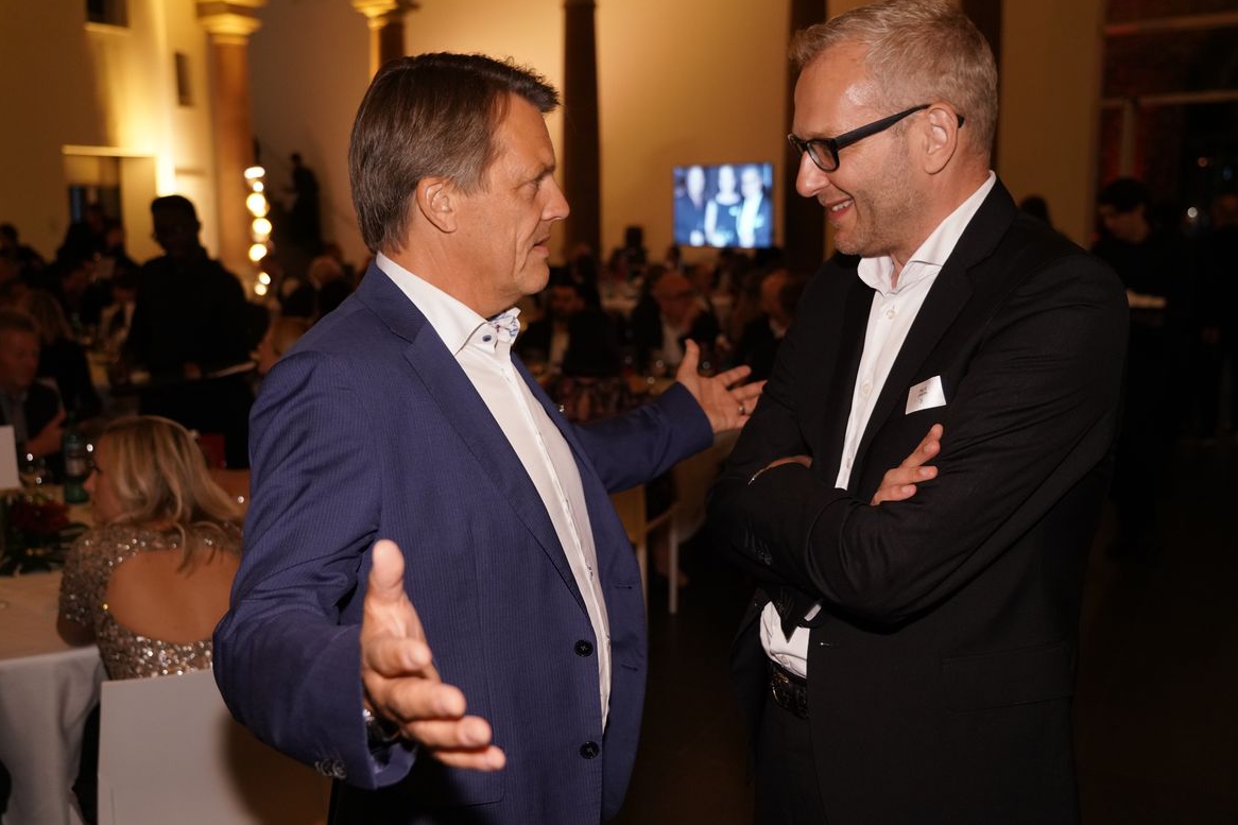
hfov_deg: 54.4
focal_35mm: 35
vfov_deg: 37.8
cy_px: 402
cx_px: 611
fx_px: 1203
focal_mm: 34
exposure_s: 1/100
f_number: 4
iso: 2500
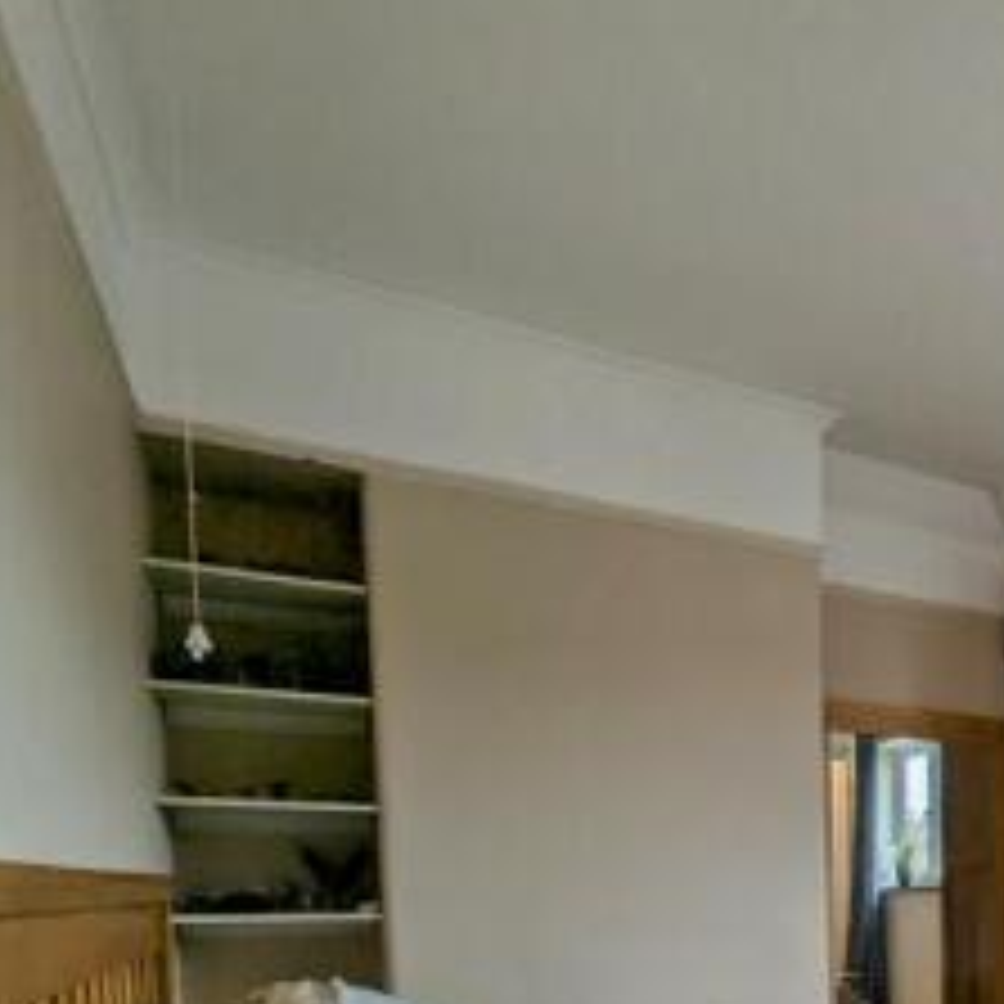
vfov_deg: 47.6
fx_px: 984
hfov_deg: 38.7
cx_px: 1220
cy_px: 934
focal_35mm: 30
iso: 44
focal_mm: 1.95
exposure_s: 1/112
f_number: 2.2
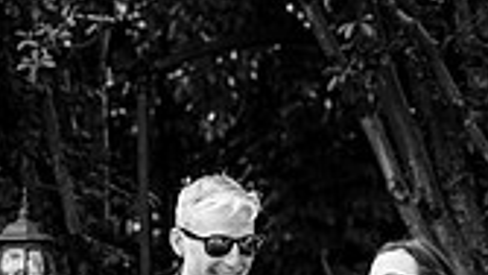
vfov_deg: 4.5
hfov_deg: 8.0
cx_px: 423
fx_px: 3481
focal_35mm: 269
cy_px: 532
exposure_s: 1/200
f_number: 4
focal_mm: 70
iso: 250
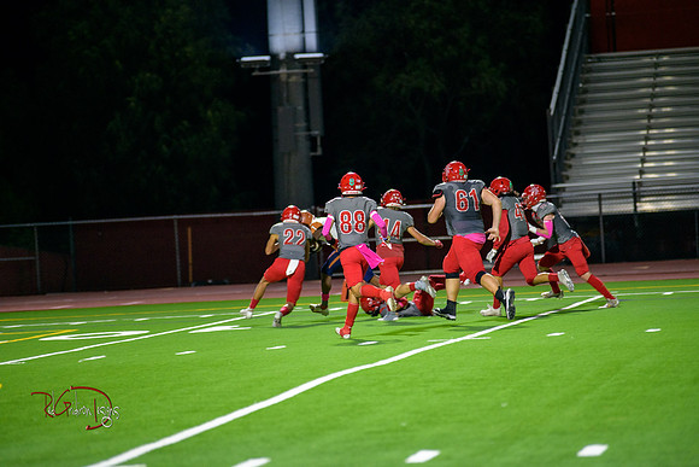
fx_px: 3884
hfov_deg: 10.3
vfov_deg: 6.9
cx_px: 350
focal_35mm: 200
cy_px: 234
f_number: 2.8
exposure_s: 1/250
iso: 1600
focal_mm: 200
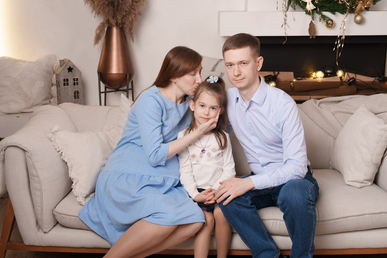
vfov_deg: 27.5
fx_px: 527
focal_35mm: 49
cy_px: 129
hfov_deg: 40.3
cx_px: 194
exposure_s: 1/30
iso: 320
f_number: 5.6
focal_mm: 49
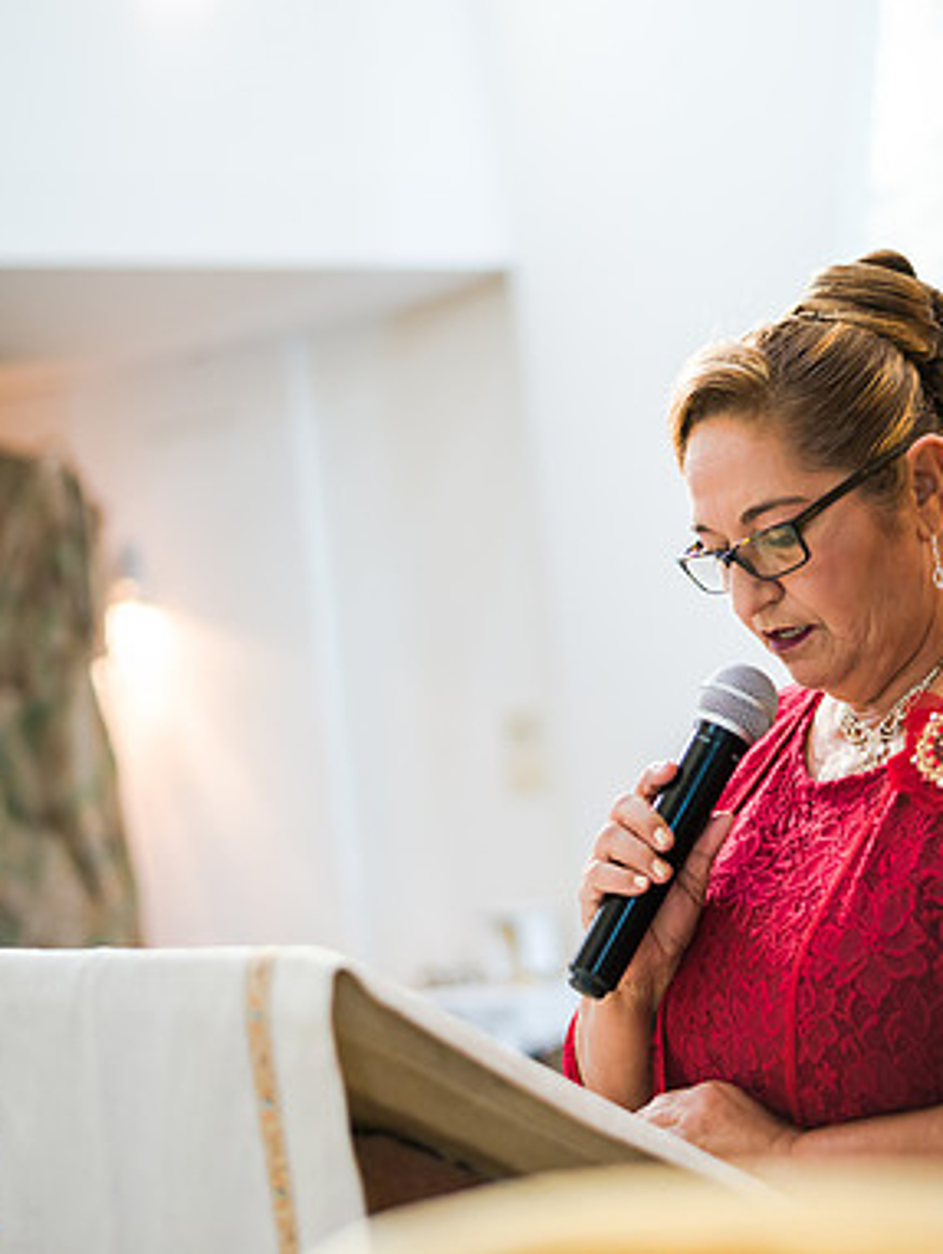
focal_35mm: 73
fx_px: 2649
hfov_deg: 20.0
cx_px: 720
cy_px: 622
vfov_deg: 26.7
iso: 1000
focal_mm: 50
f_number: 1.8
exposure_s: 1/320
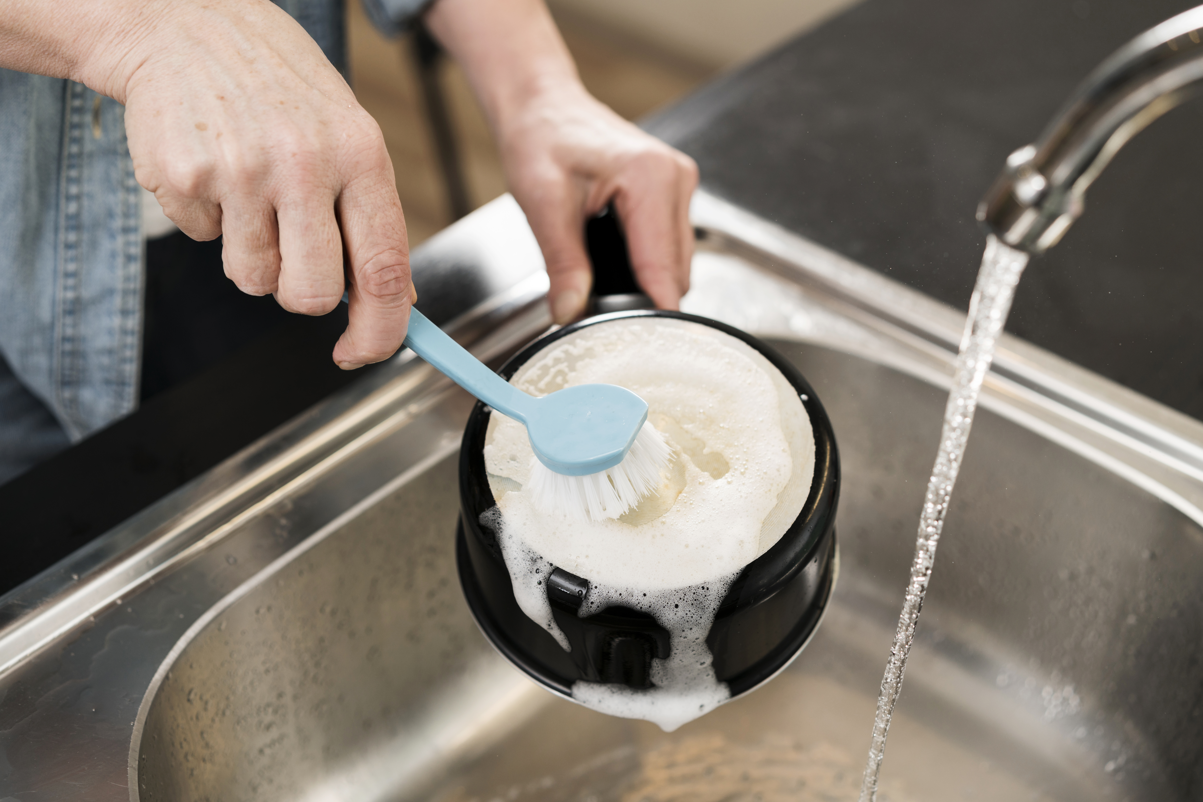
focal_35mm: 55
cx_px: 602
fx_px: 1838
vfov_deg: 24.6
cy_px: 401
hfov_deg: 36.2
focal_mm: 55
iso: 160
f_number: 3.2
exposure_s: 1/160
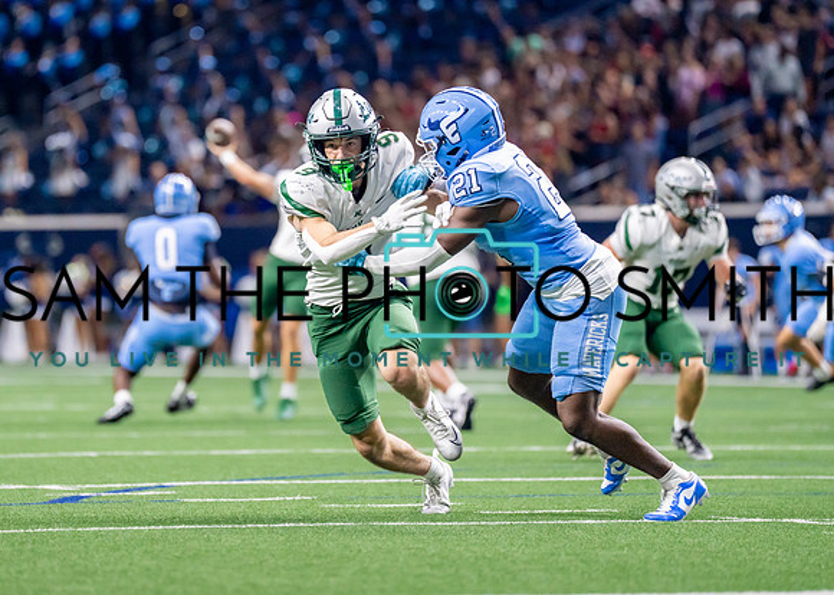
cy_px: 256
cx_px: 303
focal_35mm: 273
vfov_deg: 5.3
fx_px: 6466
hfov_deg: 7.4
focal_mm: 200
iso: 2000
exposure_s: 1/1000
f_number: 2.8
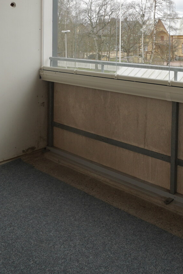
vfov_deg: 47.2
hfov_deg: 34.3
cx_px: 138
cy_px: 44
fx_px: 290
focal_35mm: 38
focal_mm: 10
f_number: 7.1
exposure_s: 1/80
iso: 100
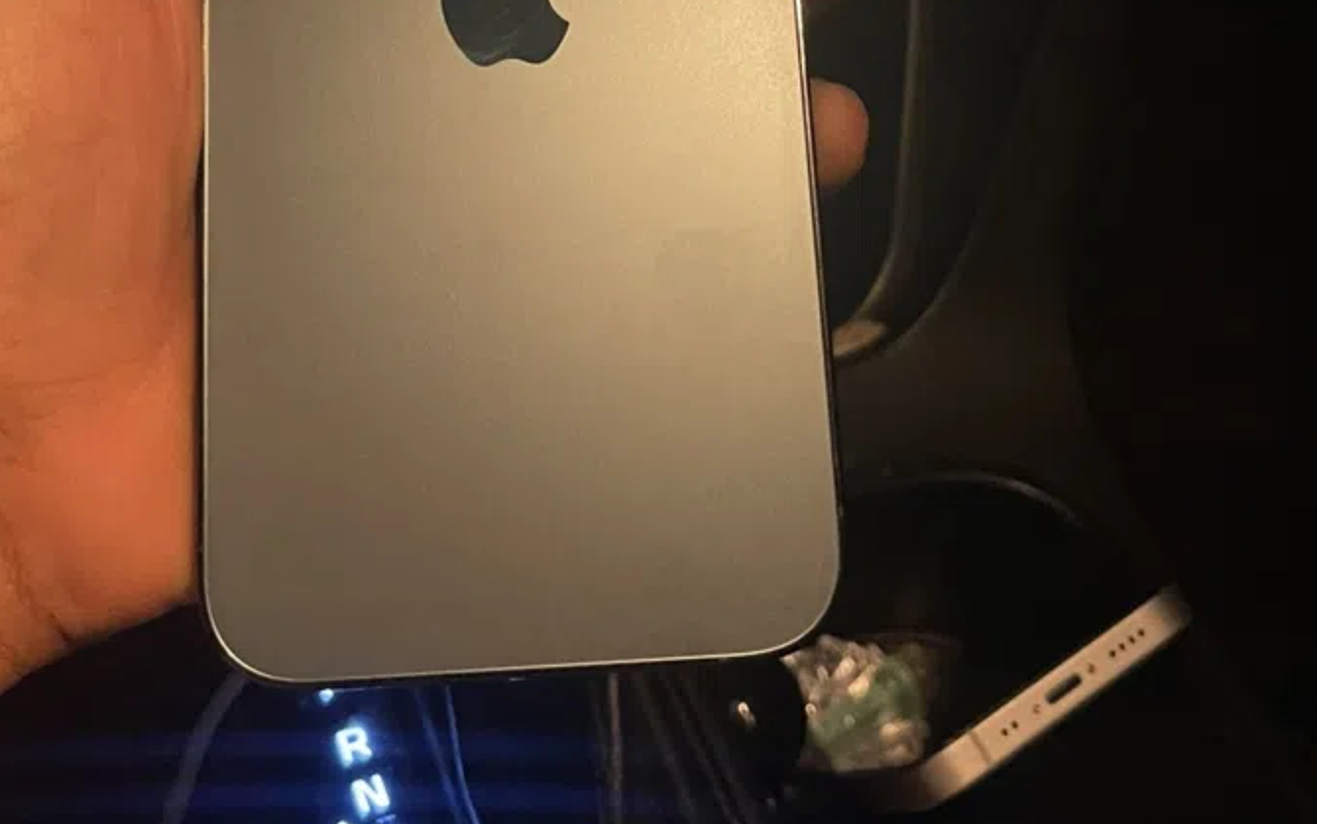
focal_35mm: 54
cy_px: -133
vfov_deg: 22.3
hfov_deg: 37.5
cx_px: 627
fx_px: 1939
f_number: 1.6
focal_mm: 5.1
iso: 640
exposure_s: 1/30
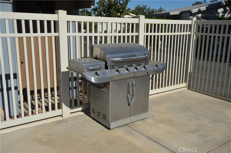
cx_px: 116
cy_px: 76
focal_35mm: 36
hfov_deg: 53.2
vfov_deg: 36.7
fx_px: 230
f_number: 9
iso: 100
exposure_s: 1/320
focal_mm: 24
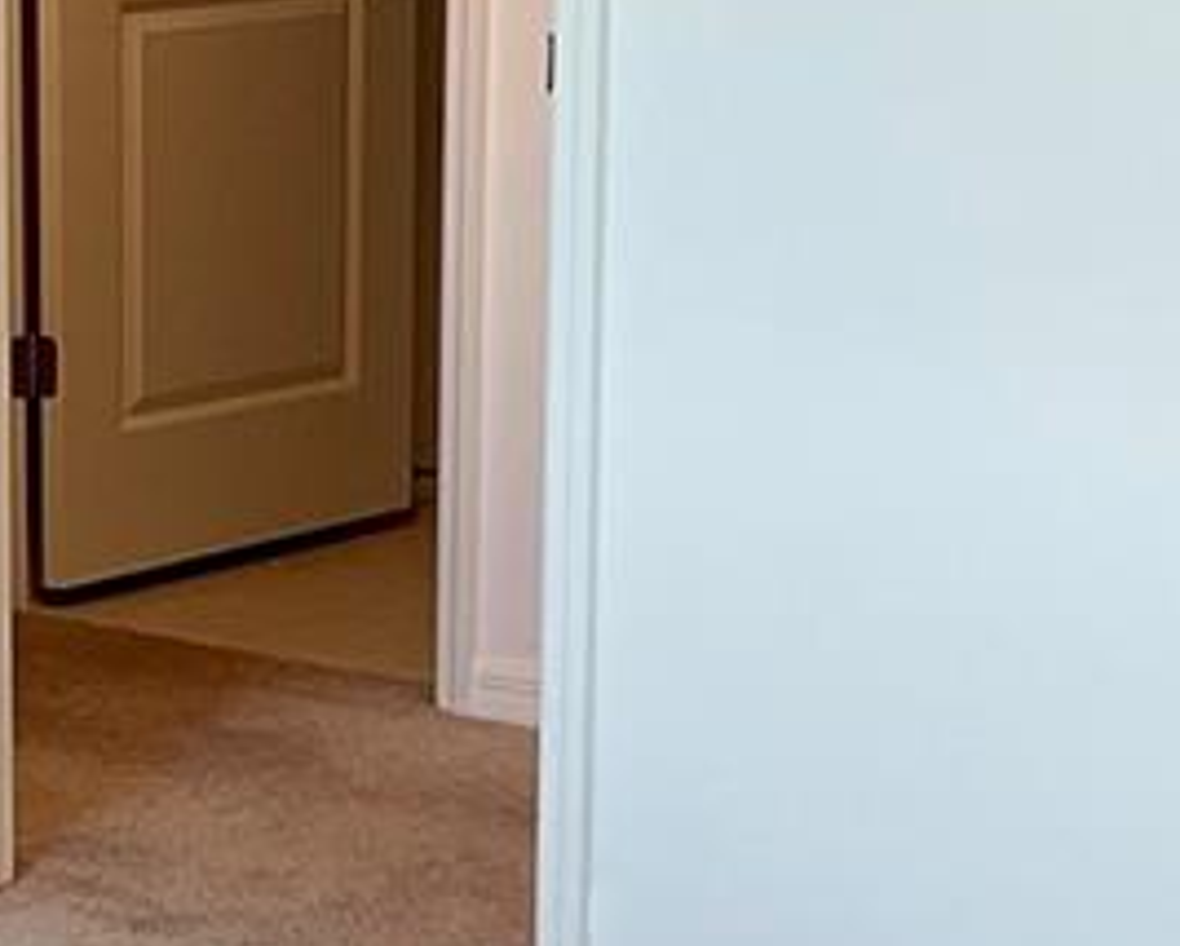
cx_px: -278
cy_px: 685
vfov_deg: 12.1
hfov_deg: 14.6
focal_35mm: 127
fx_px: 4439
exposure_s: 1/60
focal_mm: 3
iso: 40
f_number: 1.8
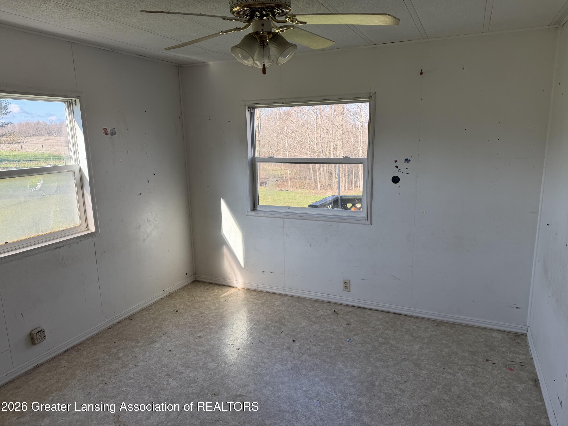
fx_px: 394
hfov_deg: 71.6
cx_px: 284
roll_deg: +1.7
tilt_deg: -10.8
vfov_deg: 56.8
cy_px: 213
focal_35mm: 24
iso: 80
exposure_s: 1/361
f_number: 1.78
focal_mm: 6.76
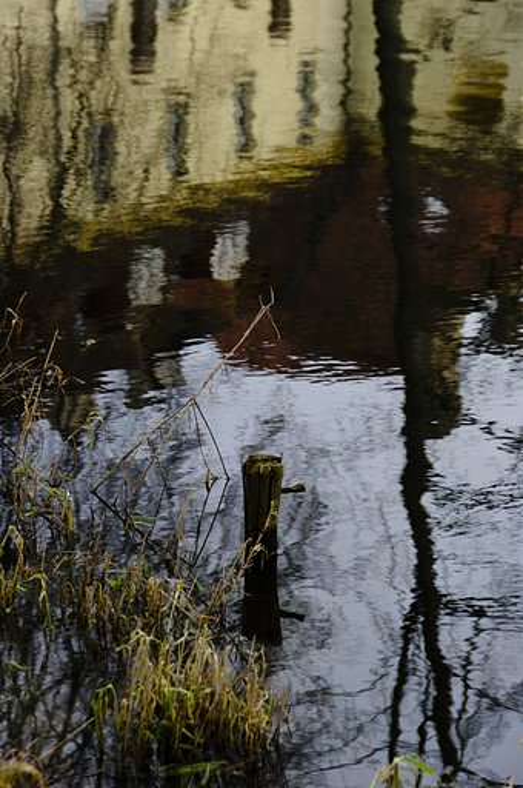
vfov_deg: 15.2
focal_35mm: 135
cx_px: 262
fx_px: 2950
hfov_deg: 10.1
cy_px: 394
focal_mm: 90
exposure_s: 1/60
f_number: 5.6
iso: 400
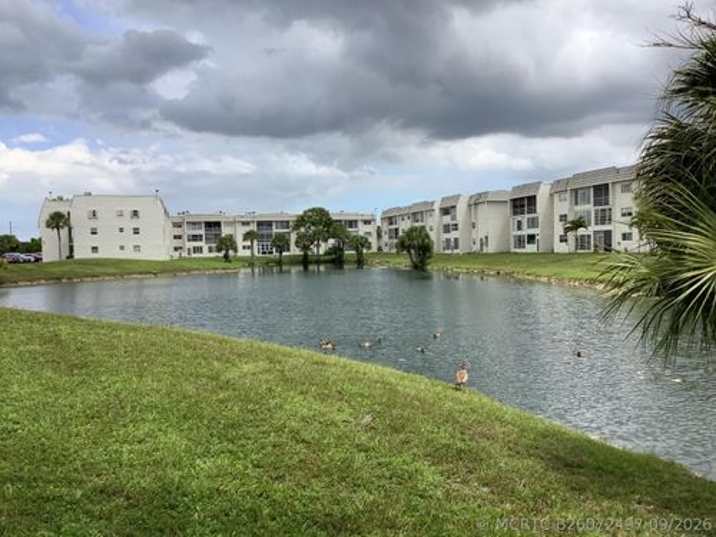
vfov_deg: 45.4
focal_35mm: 31
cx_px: 358
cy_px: 268
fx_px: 641
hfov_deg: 58.4
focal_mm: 3.3
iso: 25
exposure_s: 1/1058
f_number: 2.4
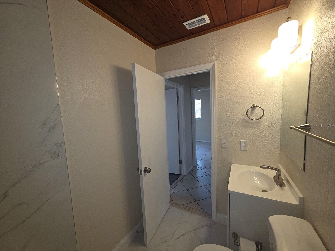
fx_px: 126
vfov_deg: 89.9
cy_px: 126
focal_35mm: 13
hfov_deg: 106.2
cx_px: 168
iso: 100
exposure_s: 1/60
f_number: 2.2
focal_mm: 2.2
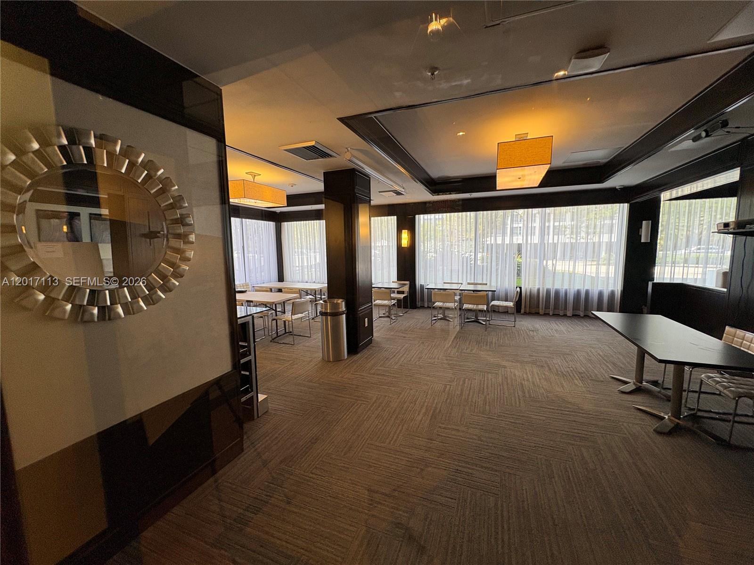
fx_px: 305
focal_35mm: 14
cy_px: 282
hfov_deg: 102.1
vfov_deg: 85.7
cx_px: 377
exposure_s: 1/120
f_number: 2.2
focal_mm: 2.22
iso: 160
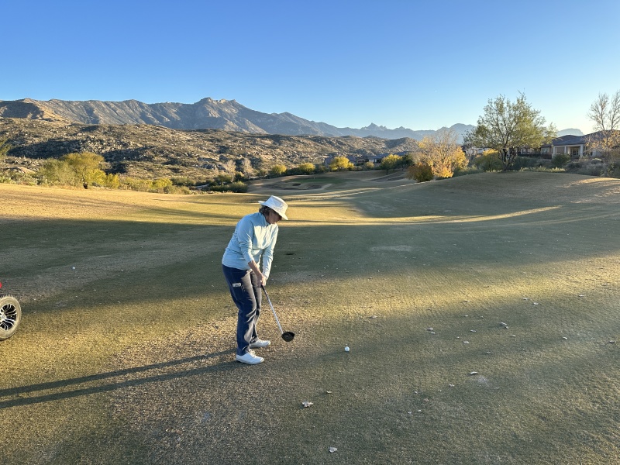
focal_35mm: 24
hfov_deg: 71.6
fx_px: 430
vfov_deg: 56.8
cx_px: 310
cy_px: 232
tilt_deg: -9.8
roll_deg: +3.4
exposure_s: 1/1083
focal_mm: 6.86
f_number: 1.78
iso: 80
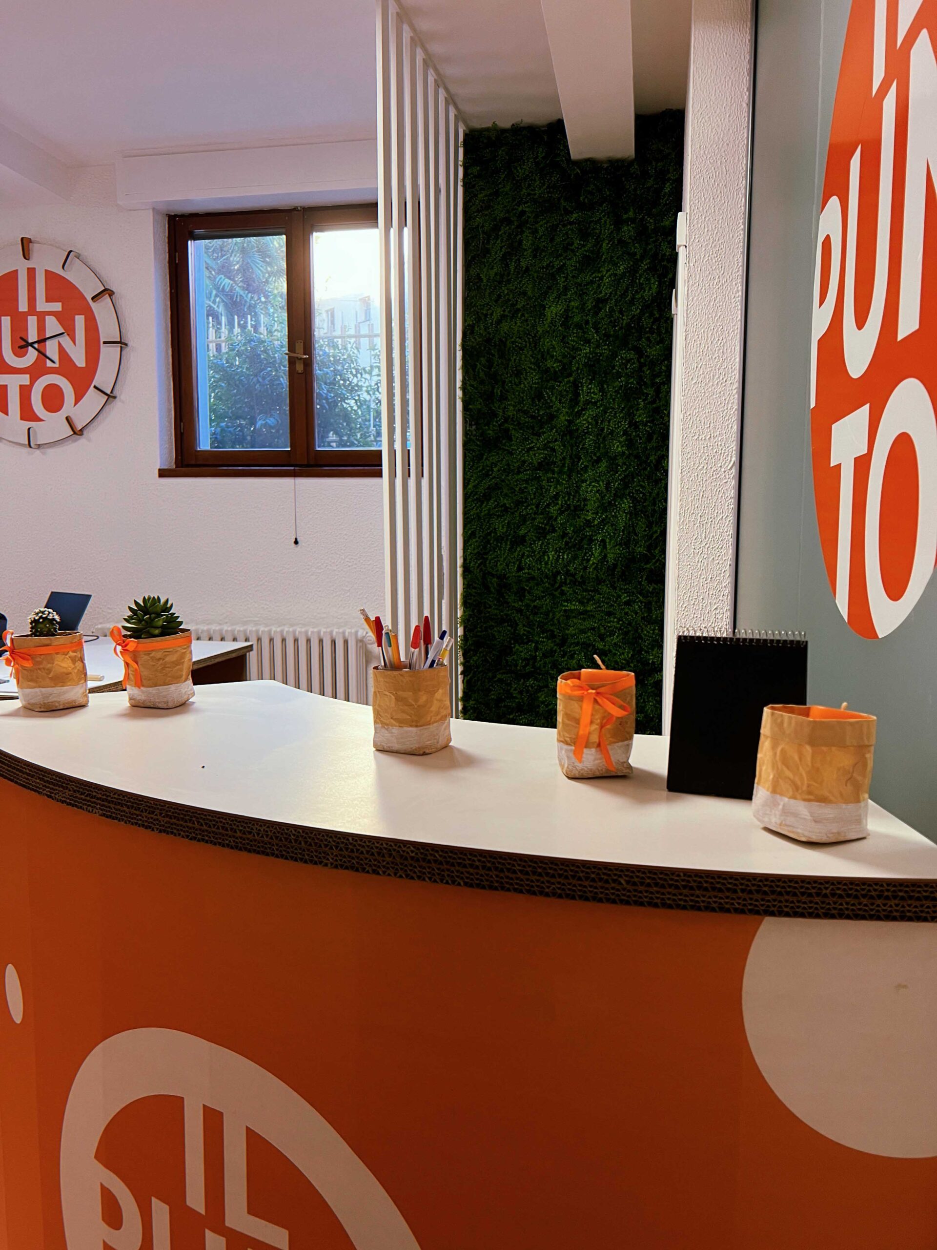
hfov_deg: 53.1
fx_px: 938
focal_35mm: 26
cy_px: 625
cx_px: 468
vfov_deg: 67.3
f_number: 1.5
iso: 100
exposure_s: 1/50
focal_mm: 5.7
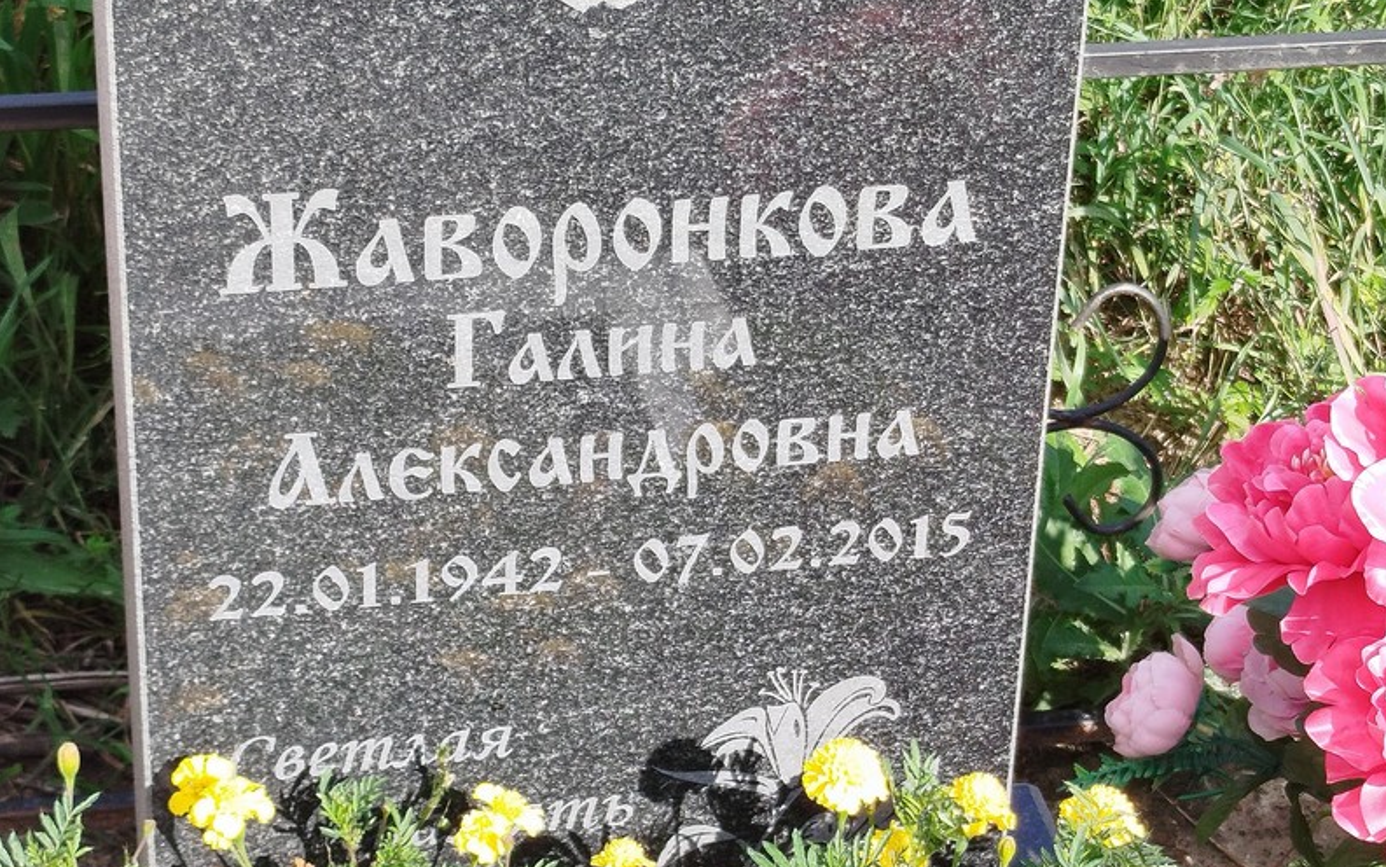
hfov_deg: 61.2
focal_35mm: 31
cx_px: 696
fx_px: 1171
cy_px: 509
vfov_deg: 40.5
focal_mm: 5.31
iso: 50
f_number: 1.7
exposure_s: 1/270
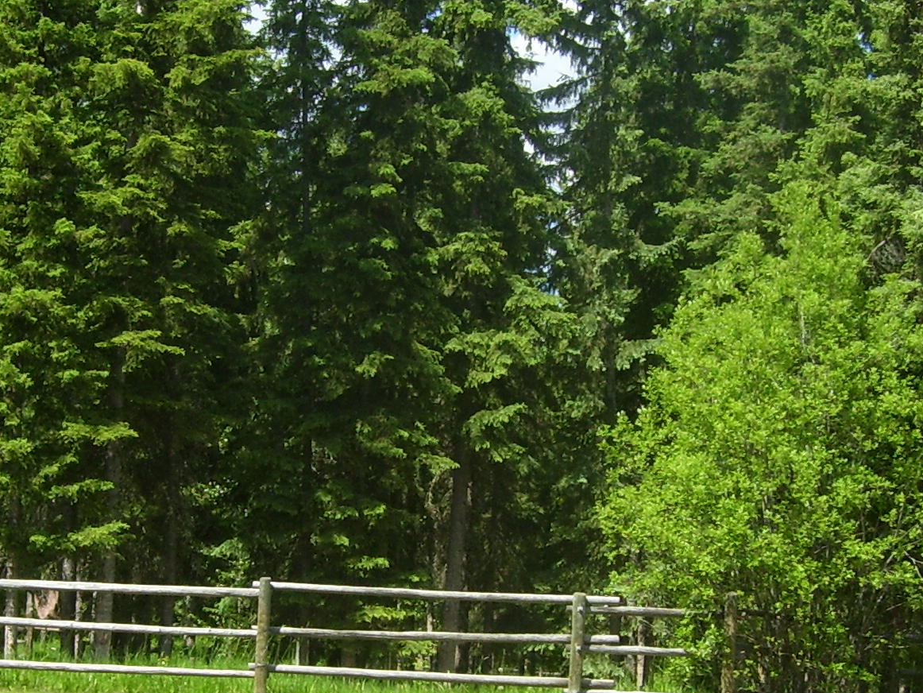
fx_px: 2187
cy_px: 474
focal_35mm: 82
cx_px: 324
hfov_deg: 23.7
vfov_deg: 17.9
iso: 80
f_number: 4.8
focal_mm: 6
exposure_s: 1/250
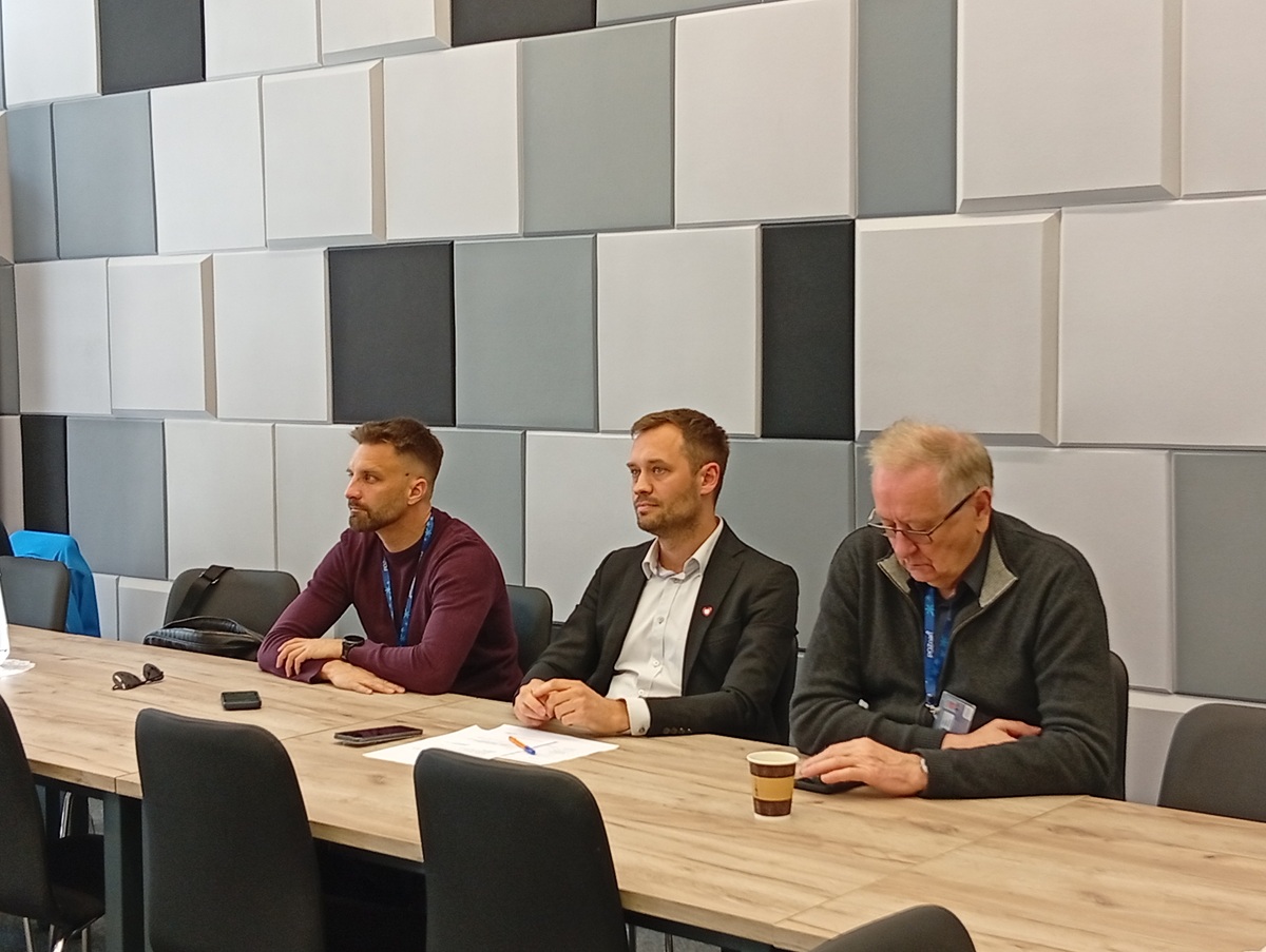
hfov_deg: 36.8
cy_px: 476
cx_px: 633
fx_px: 1904
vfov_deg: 28.1
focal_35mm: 52
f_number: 1.8
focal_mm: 3.96
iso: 187
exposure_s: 1/33.3
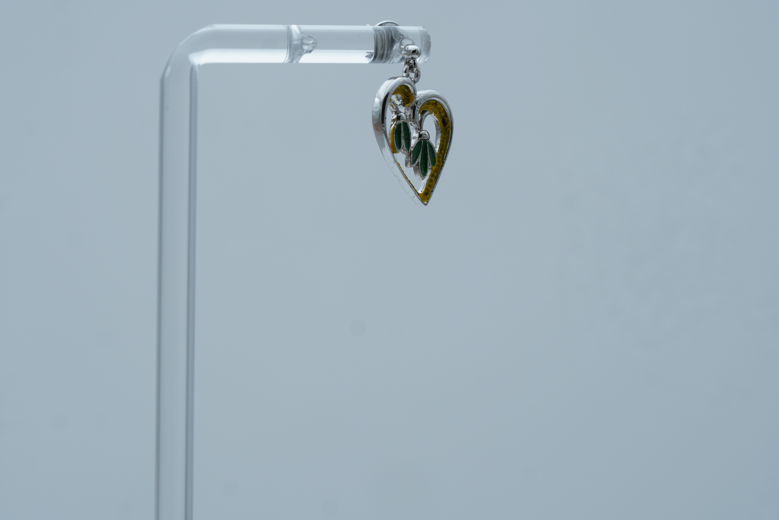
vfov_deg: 10.2
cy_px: 260
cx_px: 390
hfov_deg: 15.2
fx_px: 2921
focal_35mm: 135
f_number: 6.3
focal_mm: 90
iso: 160
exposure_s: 1/60
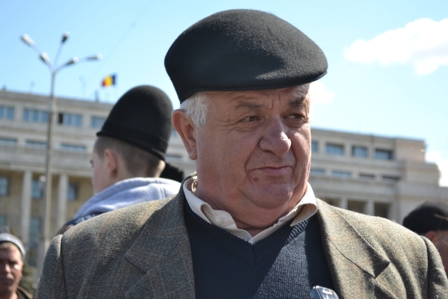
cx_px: 224
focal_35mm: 82
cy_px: 150
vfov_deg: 16.6
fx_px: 1027
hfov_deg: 24.6
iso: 100
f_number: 6.3
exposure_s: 1/160
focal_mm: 55
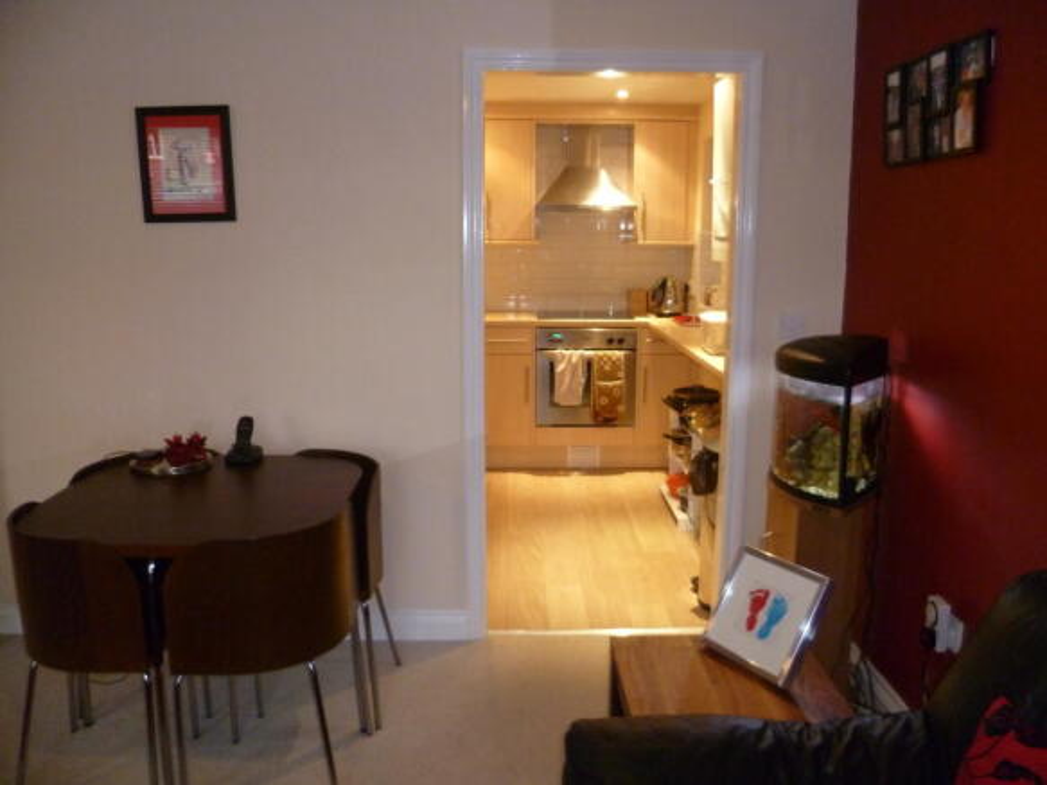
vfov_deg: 49.7
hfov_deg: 63.5
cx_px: 524
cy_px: 392
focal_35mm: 28
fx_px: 847
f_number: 2.8
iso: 400
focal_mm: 5
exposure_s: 1/30
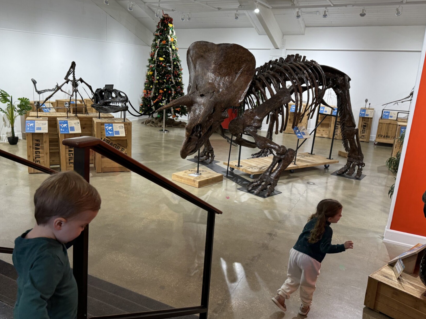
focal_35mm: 30
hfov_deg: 59.4
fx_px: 369
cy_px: 160
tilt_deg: -13.5
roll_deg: -2.1
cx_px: 169
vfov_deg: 46.8
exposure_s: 1/120
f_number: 1.78
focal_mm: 6.76
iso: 160
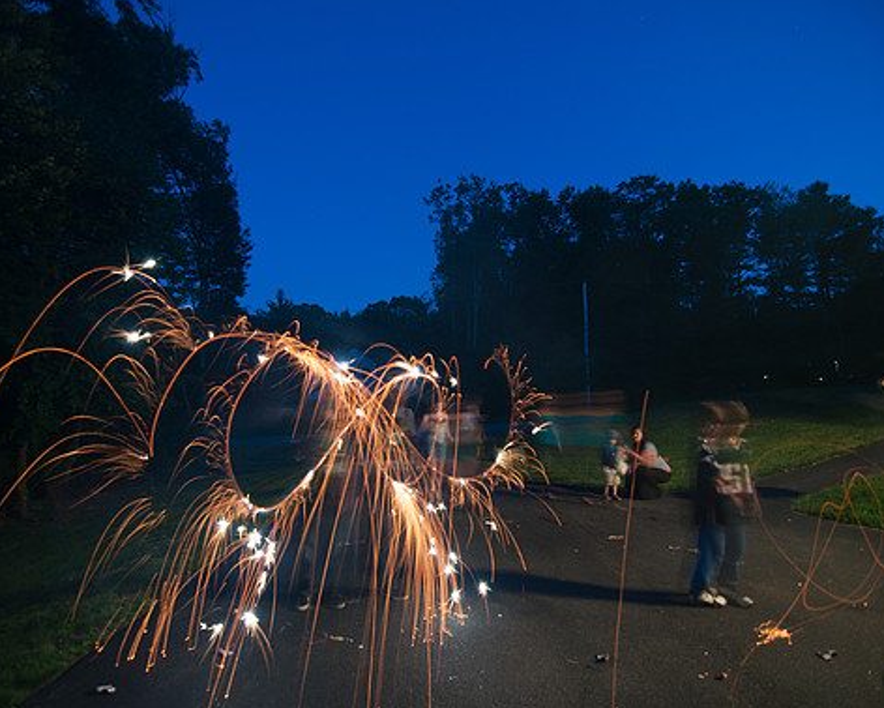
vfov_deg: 70.9
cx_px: 405
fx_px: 497
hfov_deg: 83.1
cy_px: 357
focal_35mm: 19
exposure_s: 2
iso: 200
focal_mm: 11
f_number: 2.8
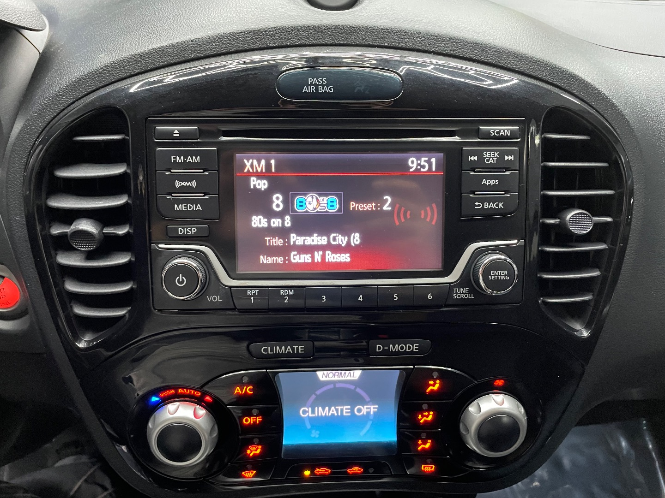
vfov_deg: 53.1
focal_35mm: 26
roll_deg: -0.5
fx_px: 499
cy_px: 249
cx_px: 332
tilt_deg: -26.0
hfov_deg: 67.3
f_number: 1.6
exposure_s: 1/30
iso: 500
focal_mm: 4.2
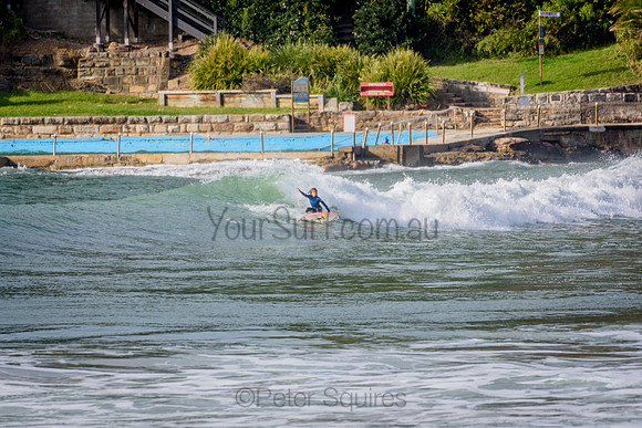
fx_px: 13378
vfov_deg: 1.8
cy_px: 214
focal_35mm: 750
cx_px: 321
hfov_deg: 2.7
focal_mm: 500
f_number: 5.6
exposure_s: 1/2000
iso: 360
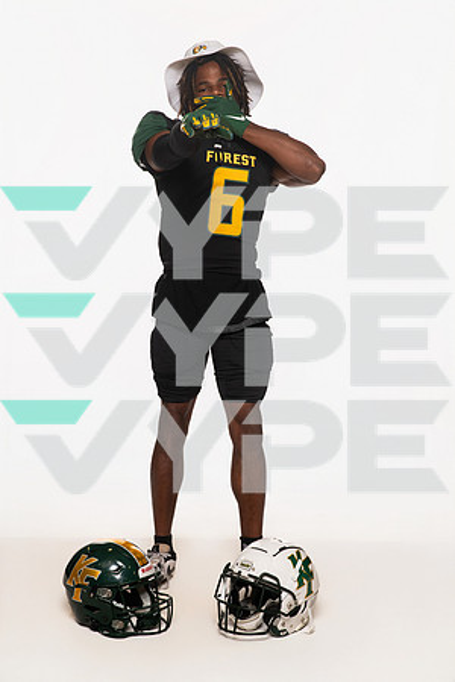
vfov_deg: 32.4
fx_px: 1175
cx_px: 228
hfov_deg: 21.9
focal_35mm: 62
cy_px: 341
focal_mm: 62
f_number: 7.1
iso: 800
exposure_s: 1/320
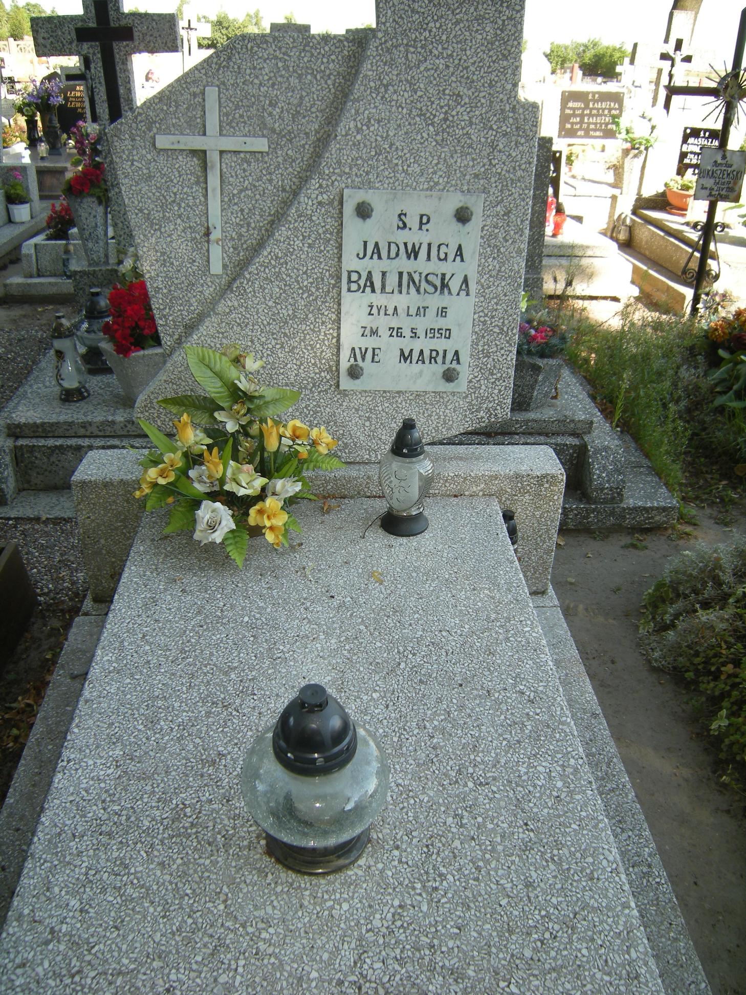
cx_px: 373
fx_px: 805
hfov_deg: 49.7
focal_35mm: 28
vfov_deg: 63.4
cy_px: 498
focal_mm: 4.7
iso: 64
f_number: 2.8
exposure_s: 1/120
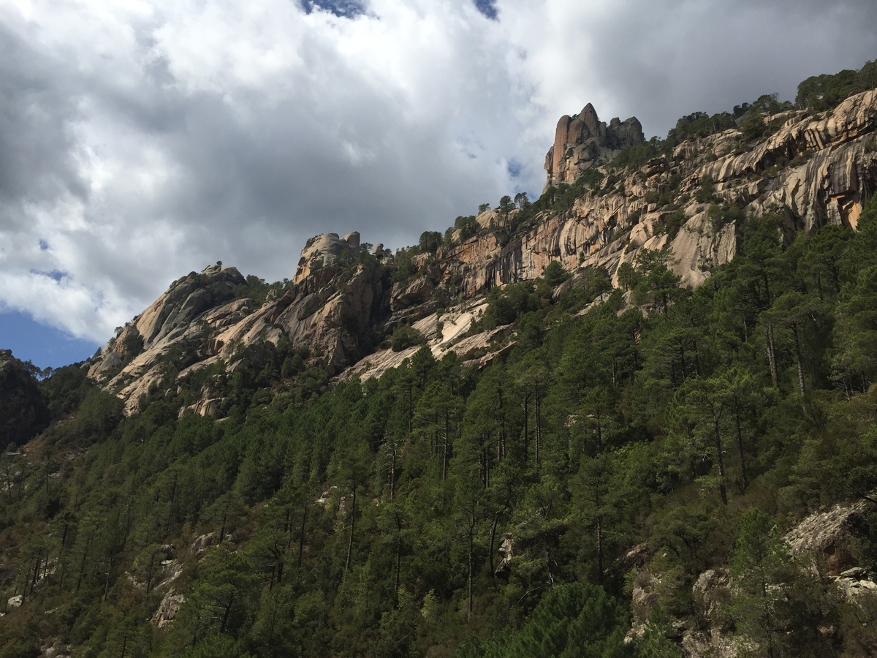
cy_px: 329
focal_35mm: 29
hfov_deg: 61.7
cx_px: 438
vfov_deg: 48.2
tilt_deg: +22.2
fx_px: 735
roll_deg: -4.9
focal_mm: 4.15
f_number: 2.2
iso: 32
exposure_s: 1/2825
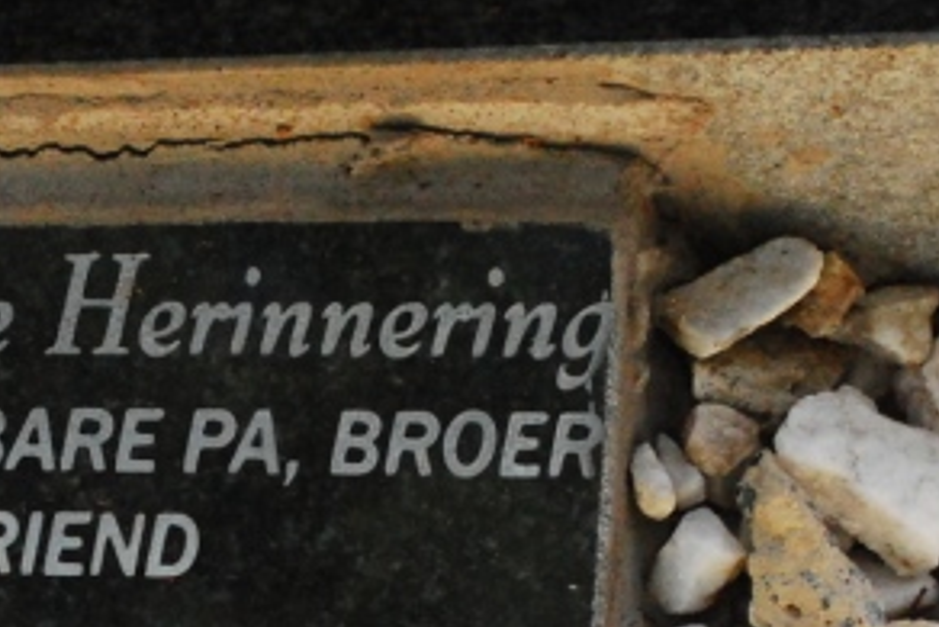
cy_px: 757
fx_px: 5219
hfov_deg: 10.2
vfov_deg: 6.8
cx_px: -61
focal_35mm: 200
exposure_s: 1/1600
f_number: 5.3
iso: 1600
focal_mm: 38
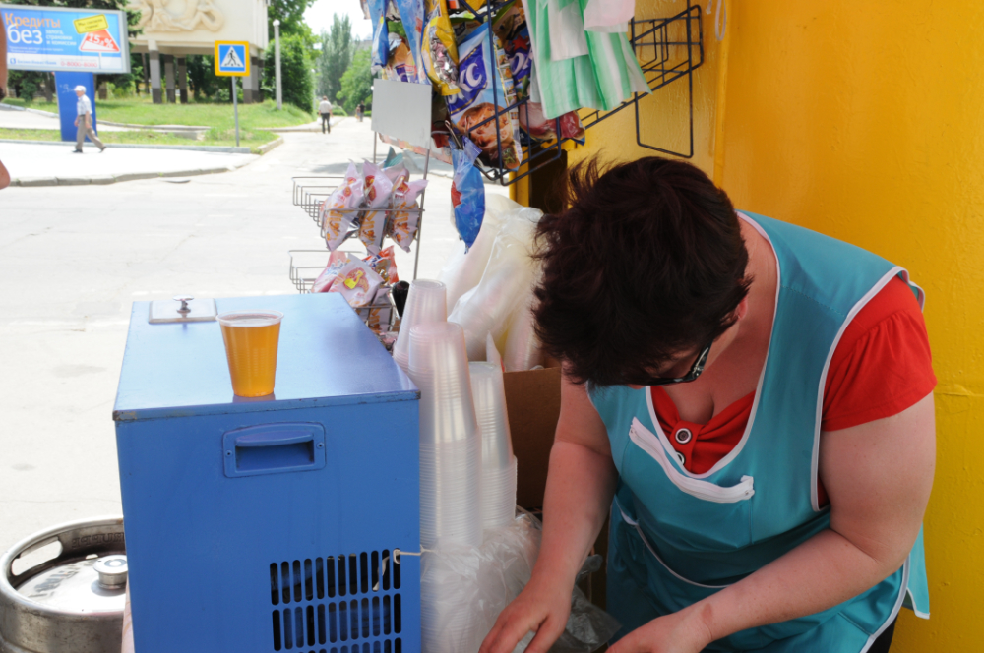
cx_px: 492
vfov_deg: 36.8
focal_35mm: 36
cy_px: 326
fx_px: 983
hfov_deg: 53.2
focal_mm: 24
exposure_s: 1/80
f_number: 16
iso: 320
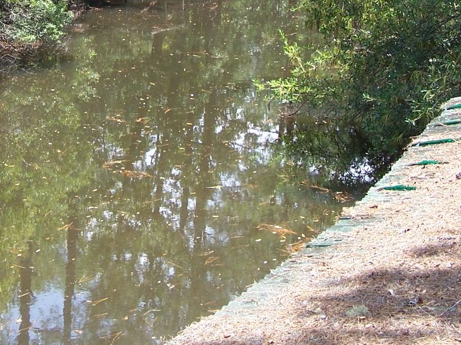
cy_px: 31
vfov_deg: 18.3
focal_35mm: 79
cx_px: 133
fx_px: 1052
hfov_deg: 24.5
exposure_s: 1/200
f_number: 2.8
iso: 80
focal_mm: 6.3
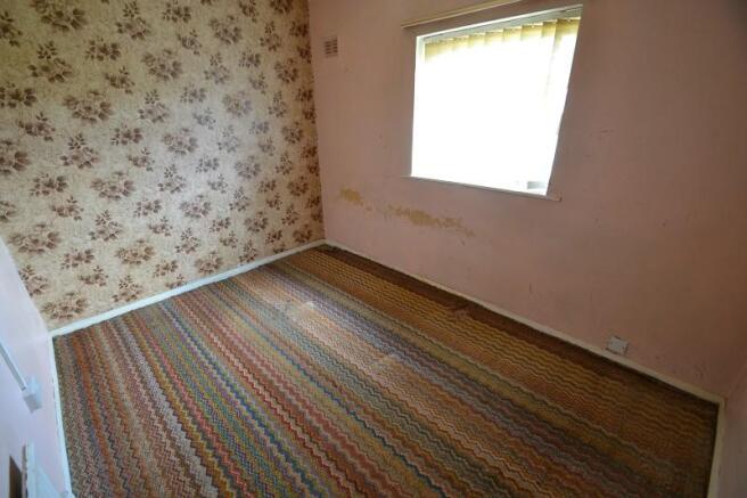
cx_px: 374
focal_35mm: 15
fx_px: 311
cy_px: 249
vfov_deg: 77.3
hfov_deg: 100.4
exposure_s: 1/60
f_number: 3.5
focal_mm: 10
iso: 720
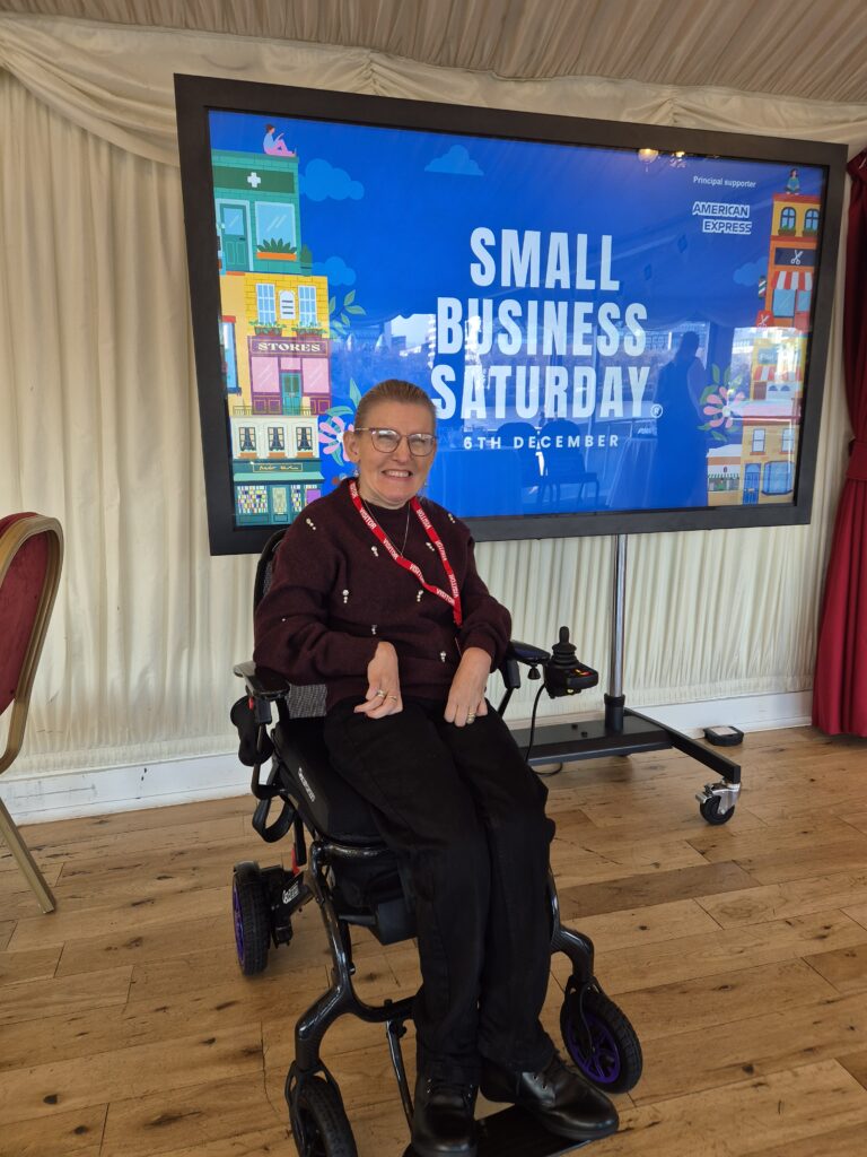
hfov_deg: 58.9
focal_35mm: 23
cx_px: 434
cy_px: 578
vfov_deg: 73.9
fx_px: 768
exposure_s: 1/180
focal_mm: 5.4
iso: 125
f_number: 1.8
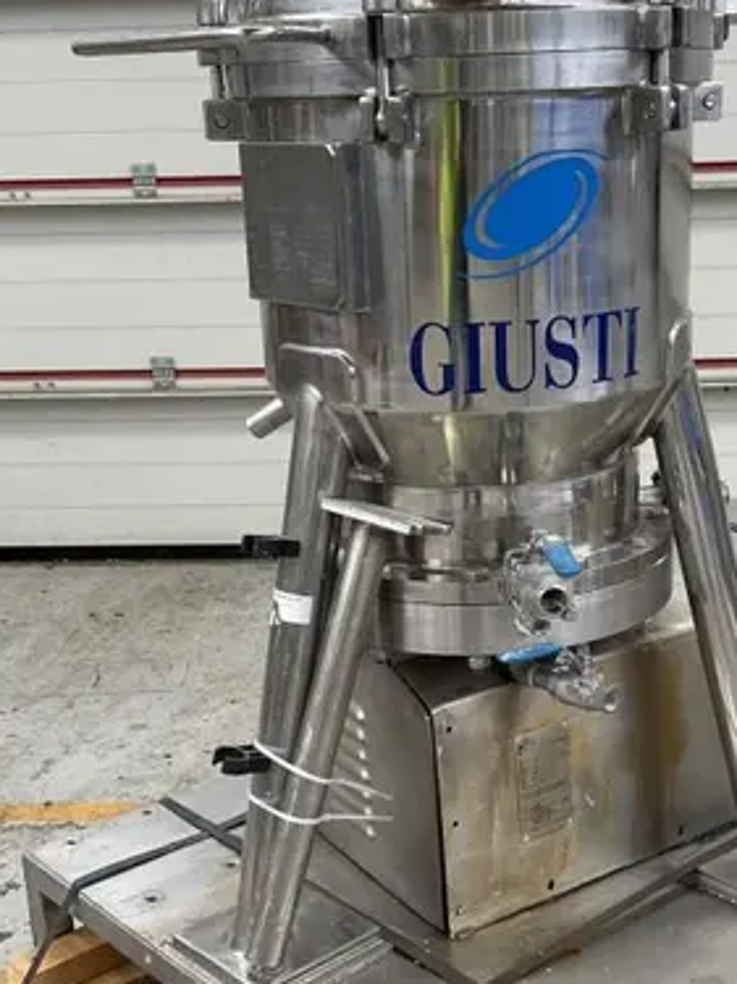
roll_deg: +1.4
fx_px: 1477
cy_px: 598
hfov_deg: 27.9
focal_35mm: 52
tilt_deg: -17.9
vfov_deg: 36.7
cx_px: 460
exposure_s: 1/121
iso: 125
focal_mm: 4.2
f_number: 1.6
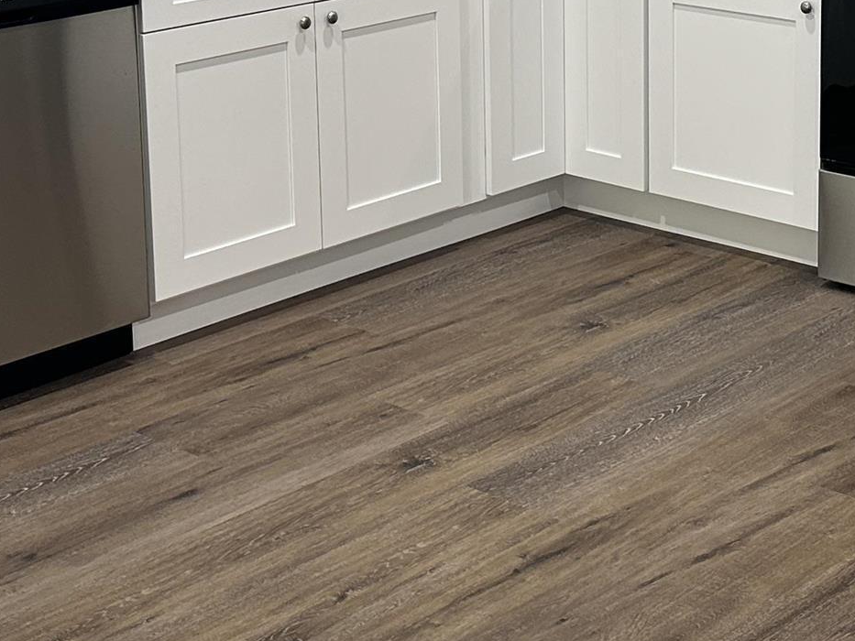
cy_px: 20
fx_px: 1952
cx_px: 668
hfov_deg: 24.4
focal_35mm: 79
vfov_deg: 18.3
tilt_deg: -10.4
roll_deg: +0.5
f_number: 1.78
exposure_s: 1/60
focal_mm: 6.86
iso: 160
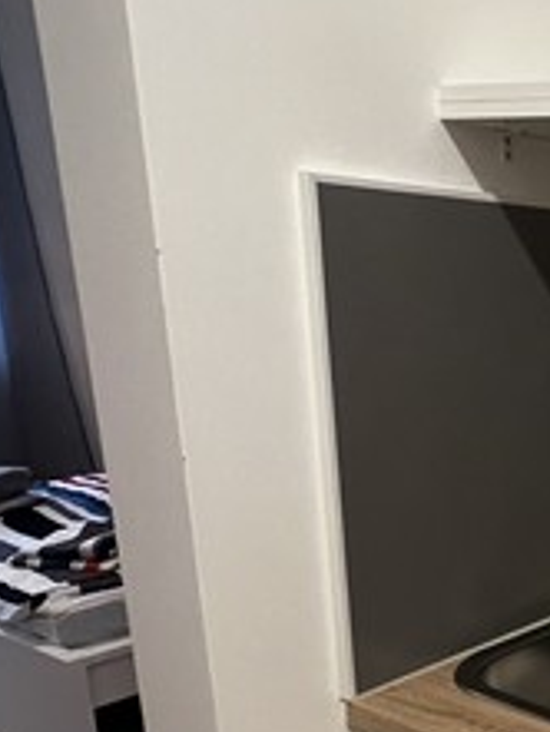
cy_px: 528
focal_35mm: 42
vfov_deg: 43.6
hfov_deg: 26.0
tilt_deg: -14.3
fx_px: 889
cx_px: 813
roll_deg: -2.3
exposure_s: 1/50
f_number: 1.8
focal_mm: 1.57
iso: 640
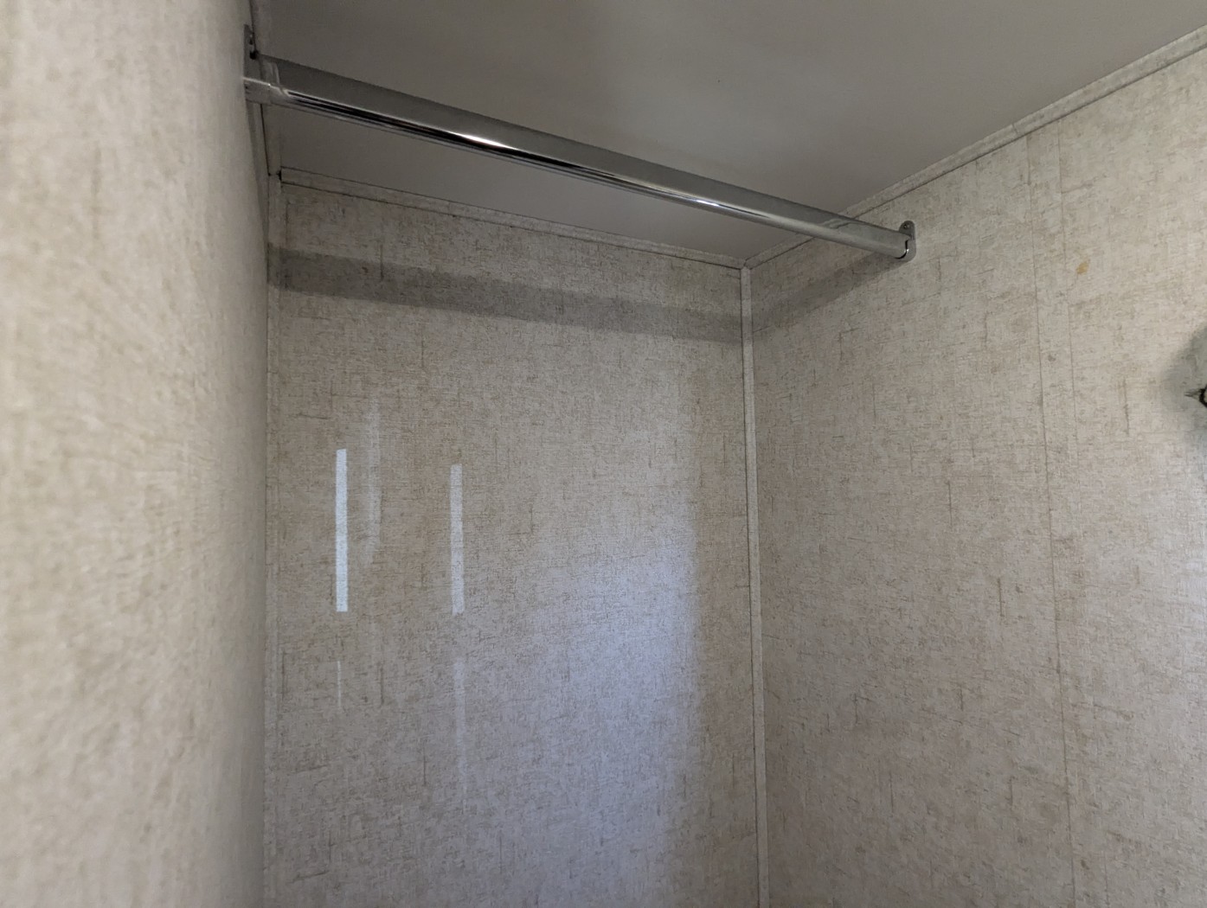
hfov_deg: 94.4
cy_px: 454
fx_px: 559
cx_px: 604
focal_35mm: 16
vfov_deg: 78.2
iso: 702
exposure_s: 1/78.2
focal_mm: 2.35
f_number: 2.2
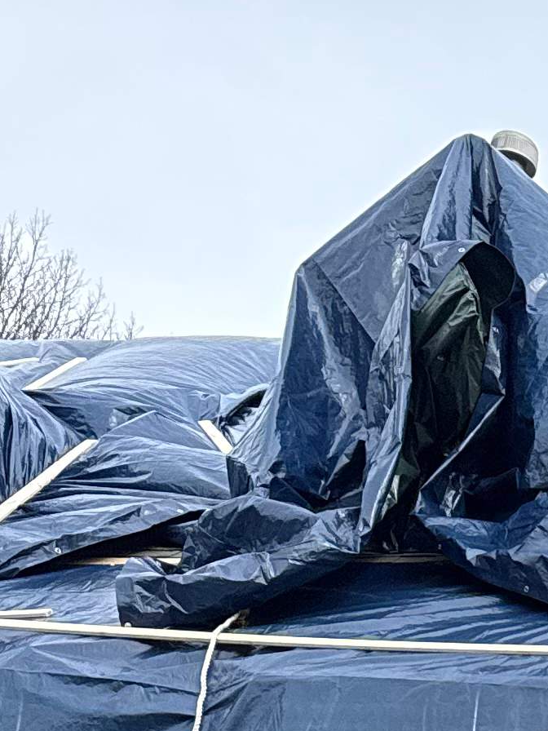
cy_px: 1342
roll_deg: -4.1
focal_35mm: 108
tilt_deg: +8.7
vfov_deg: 15.5
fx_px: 2280
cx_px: 1167
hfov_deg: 11.9
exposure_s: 1/1949
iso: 100
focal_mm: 6.76
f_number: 1.78
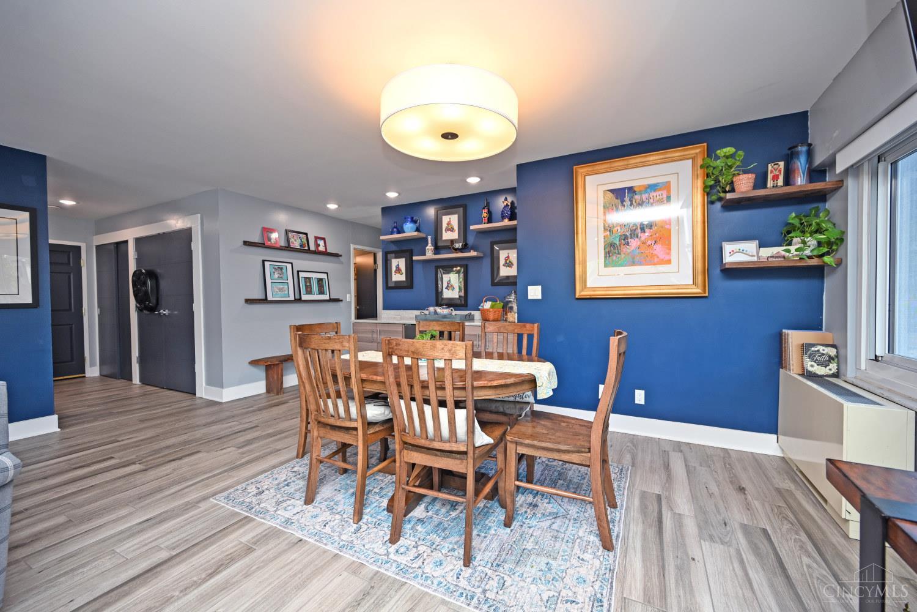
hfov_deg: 104.3
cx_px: 458
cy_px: 306
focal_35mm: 14
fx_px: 357
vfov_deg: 81.2
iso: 320
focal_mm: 14
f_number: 4
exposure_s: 1/60
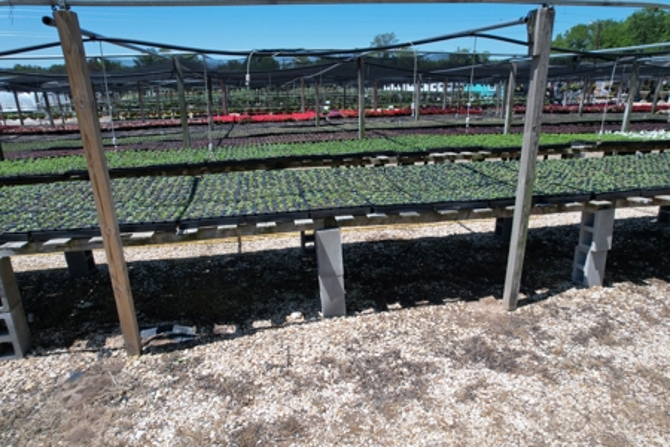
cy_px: 224
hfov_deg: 78.6
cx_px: 335
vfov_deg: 57.2
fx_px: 409
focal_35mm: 22
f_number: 2.8
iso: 100
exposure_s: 1/2000
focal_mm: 8.38
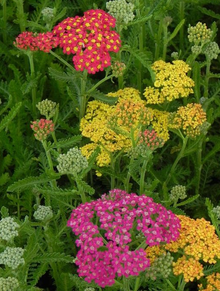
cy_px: 153
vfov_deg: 13.0
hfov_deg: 9.8
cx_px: 120
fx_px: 1284
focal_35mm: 152
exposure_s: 1/200
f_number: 5
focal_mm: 23
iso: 160
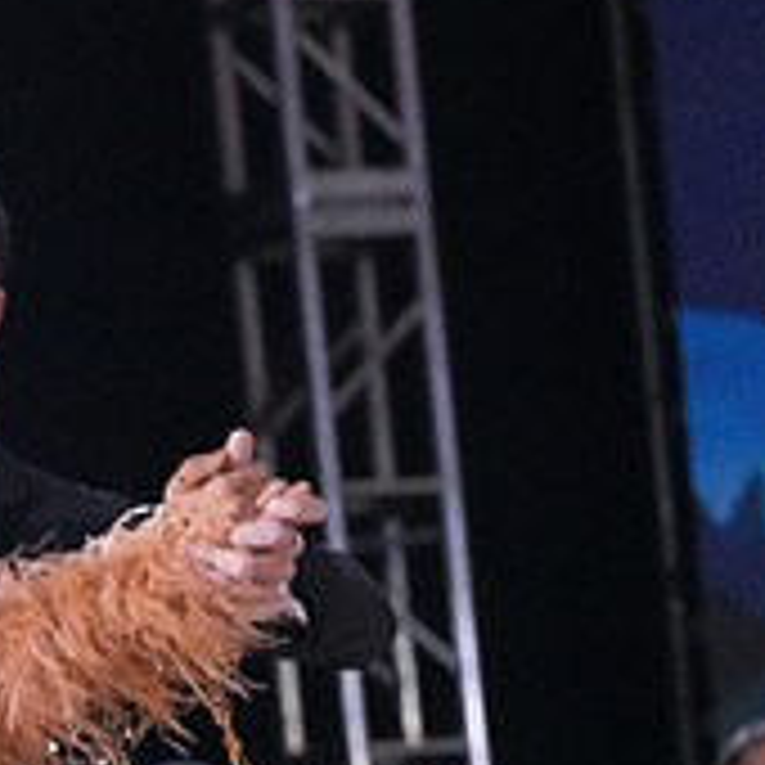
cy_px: 1238
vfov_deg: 4.4
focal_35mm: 391
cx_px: -97
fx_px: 9776
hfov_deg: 4.5
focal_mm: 135
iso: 20000
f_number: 7.1
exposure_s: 1/400
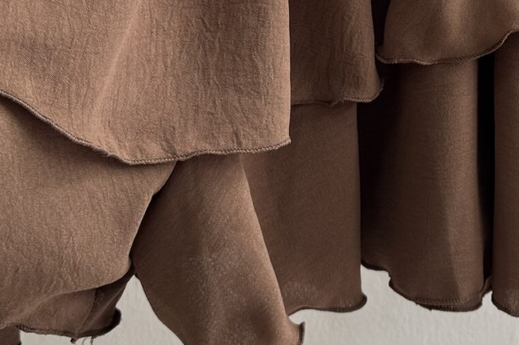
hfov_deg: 23.9
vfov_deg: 15.3
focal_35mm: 84
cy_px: -126
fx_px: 1211
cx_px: 404
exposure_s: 1/289
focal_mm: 6.76
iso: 80
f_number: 1.78
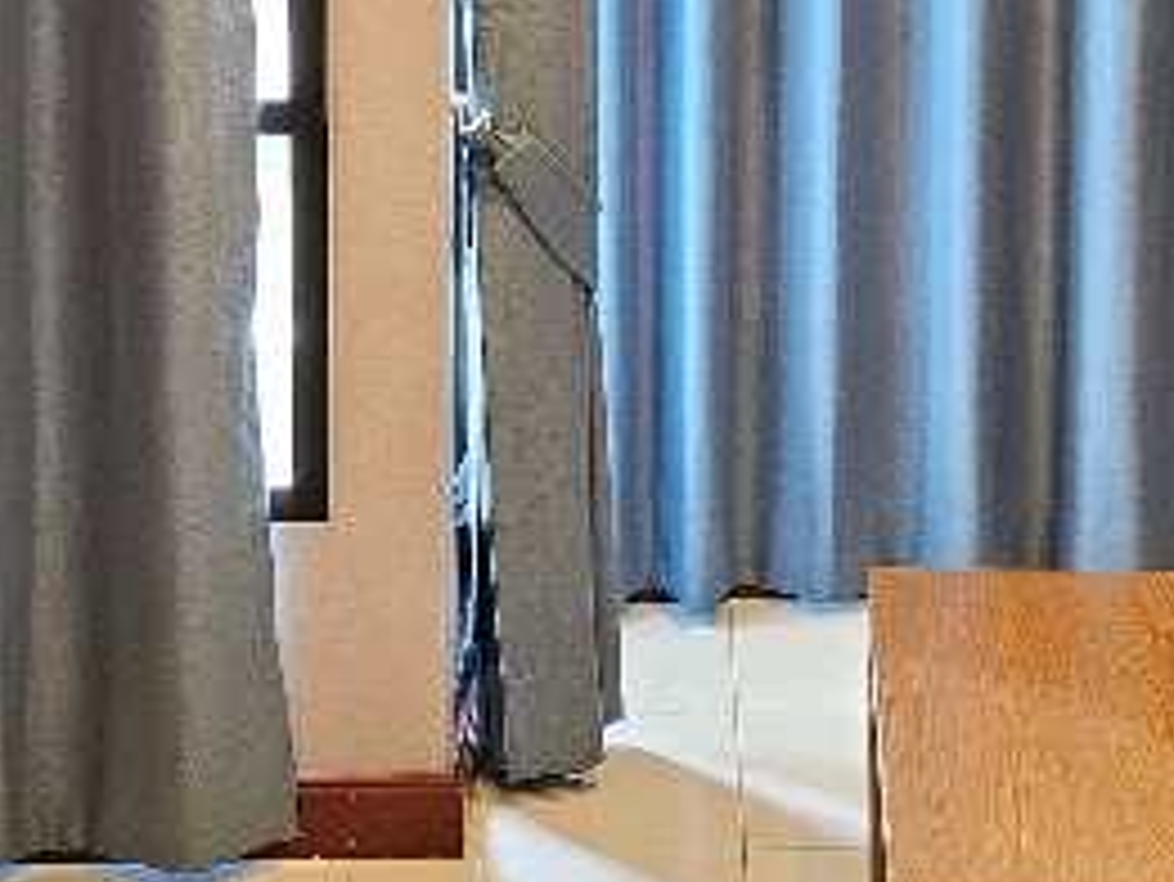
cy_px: -45
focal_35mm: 88
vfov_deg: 16.4
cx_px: 733
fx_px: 2986
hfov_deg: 22.2
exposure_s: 1/40
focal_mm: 6.3
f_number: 1.7
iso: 640
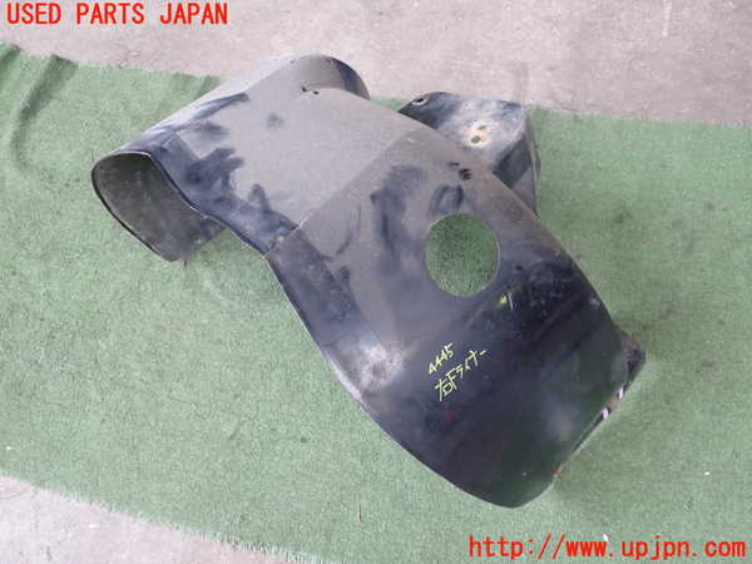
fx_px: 652
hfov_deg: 60.0
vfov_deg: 46.8
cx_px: 376
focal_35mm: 30
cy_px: 282
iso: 200
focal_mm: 5.4
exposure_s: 1/100
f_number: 2.3
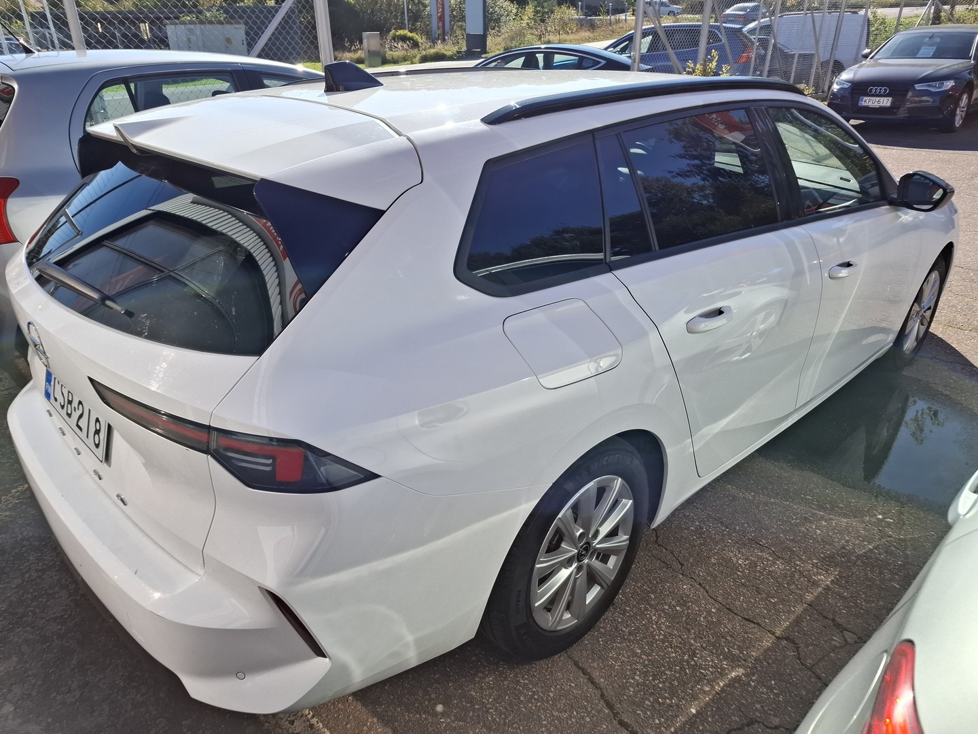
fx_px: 650
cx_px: 489
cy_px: 367
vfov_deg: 58.9
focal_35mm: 23
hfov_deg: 73.9
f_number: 1.8
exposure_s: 1/1253
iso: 50
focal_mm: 5.54
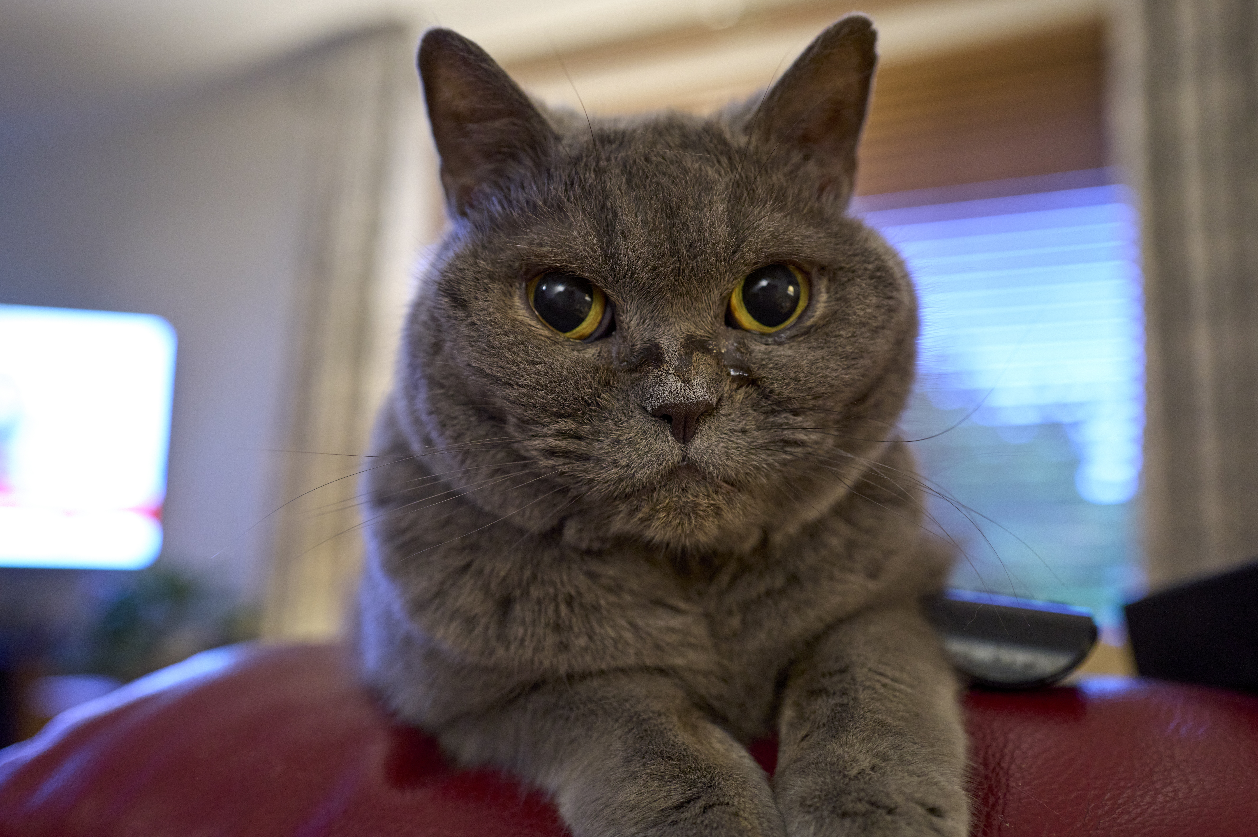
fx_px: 978
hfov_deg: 65.5
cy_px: 418
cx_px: 629
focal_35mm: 28
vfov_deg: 46.4
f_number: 2.8
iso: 2500
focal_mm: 28
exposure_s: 1/50
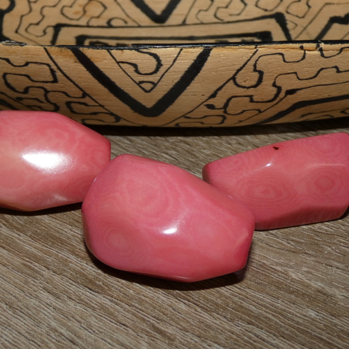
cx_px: 174
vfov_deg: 40.0
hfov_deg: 40.0
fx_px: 479
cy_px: 175
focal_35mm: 42
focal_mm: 6.2
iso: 80
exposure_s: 1/125
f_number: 3.4
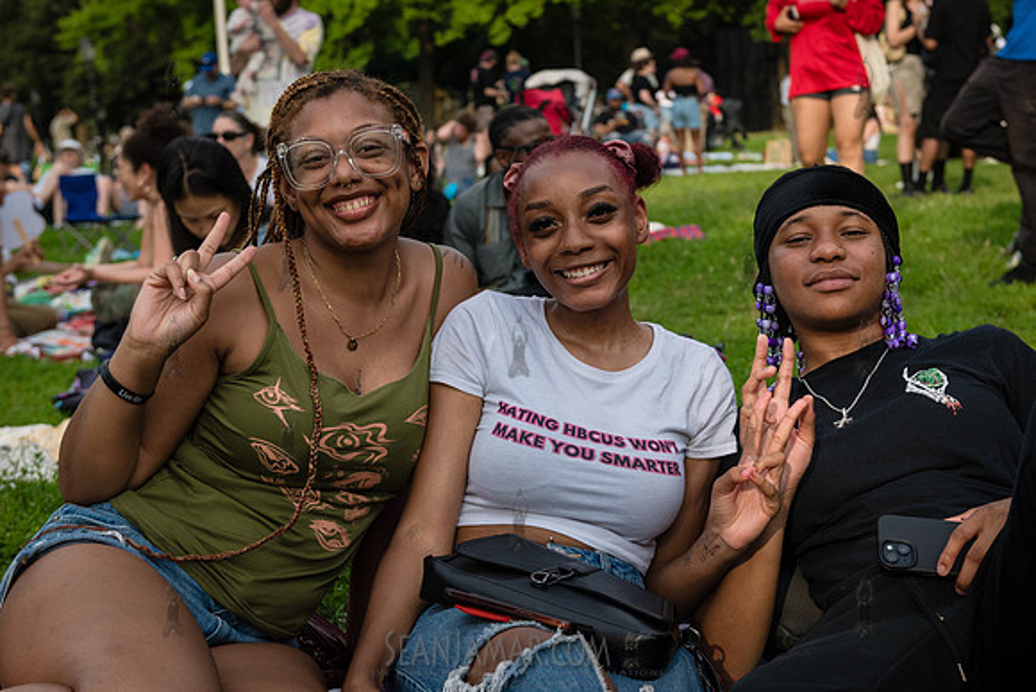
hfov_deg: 32.9
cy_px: 336
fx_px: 1755
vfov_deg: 22.3
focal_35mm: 61
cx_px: 557
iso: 1000
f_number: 4.5
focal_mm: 55
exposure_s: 1/3200
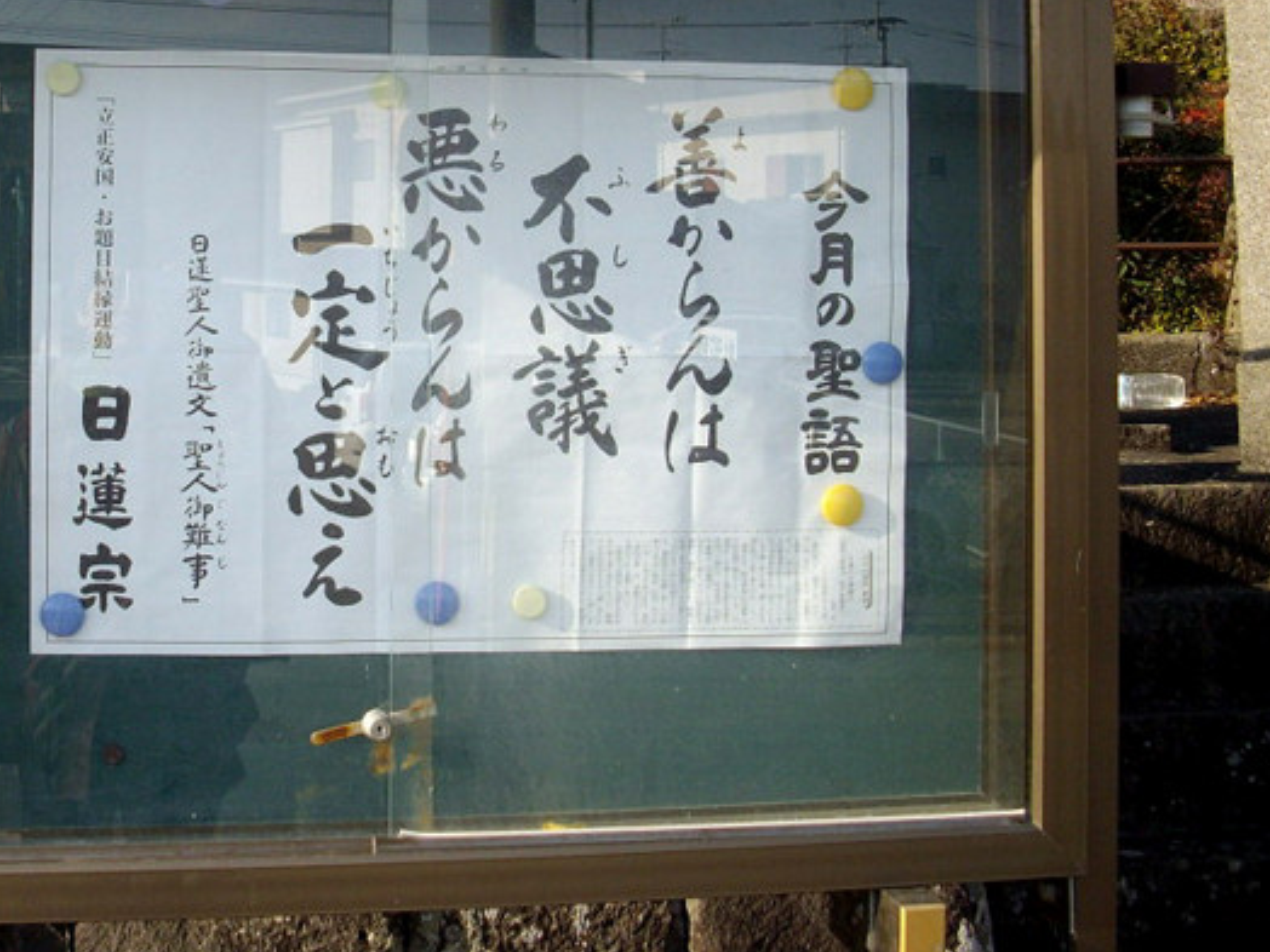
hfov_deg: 31.8
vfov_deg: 24.2
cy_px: 259
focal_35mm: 60
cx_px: 390
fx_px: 2201
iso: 80
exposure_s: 1/400
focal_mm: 6.2
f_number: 2.8
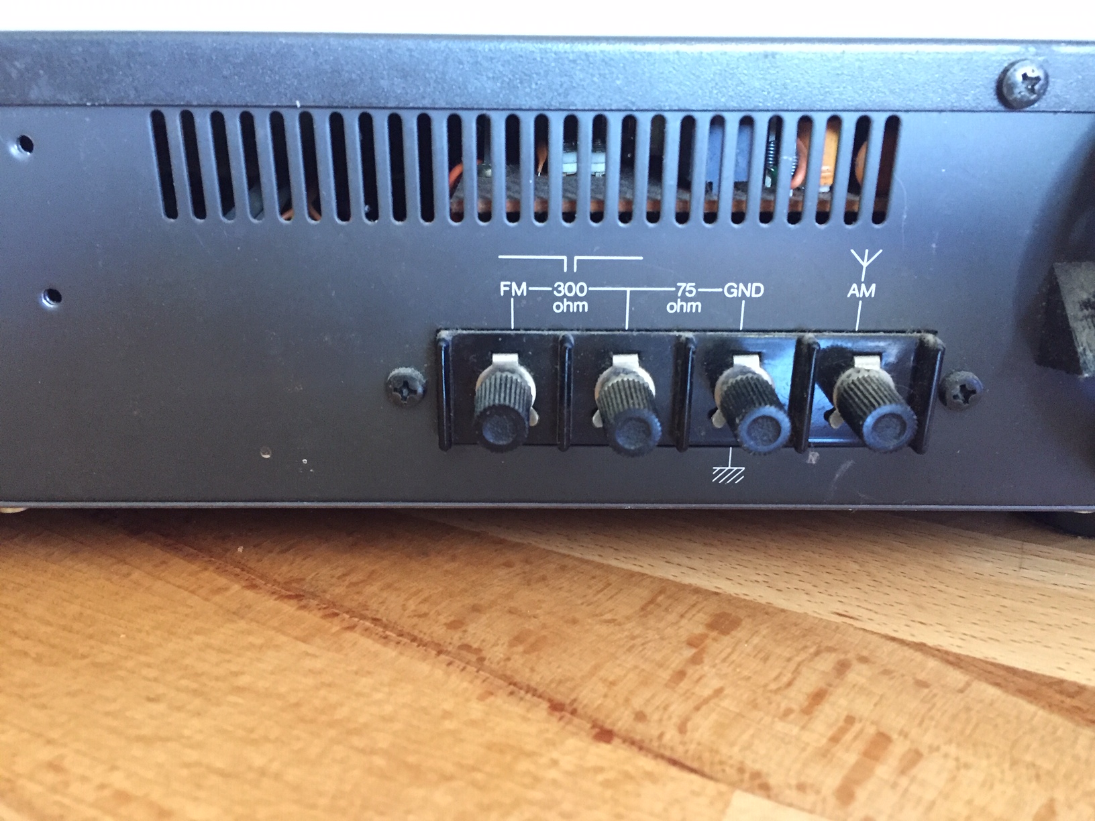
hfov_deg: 61.7
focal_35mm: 29
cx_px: 548
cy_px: 410
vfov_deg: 48.2
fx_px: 917
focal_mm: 4.15
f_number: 2.2
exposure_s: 1/17
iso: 400
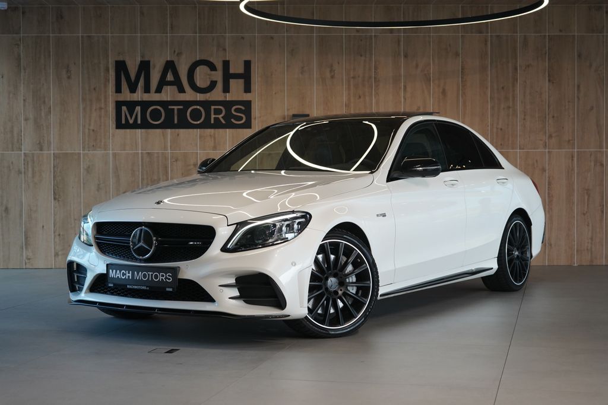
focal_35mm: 60
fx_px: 1013
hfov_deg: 33.4
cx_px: 304
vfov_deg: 22.6
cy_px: 202
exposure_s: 1/160
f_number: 5
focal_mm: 60
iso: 1250
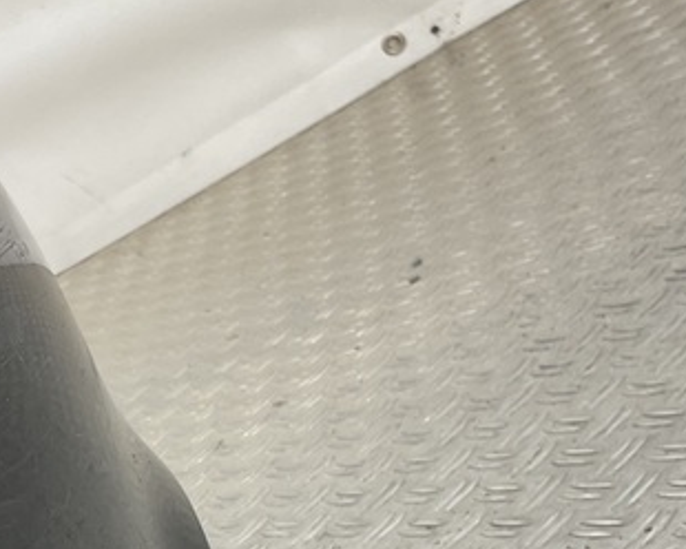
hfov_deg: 19.8
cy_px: 527
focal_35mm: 92
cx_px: -80
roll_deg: +33.6
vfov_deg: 16.4
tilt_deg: -18.4
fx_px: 1868
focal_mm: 3
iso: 40
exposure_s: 1/120
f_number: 1.8
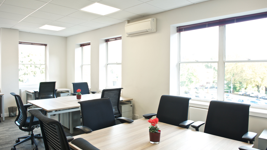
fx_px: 184
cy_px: 73
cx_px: 136
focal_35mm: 26
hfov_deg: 71.9
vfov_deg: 44.4
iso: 500
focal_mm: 24
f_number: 10
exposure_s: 1/50
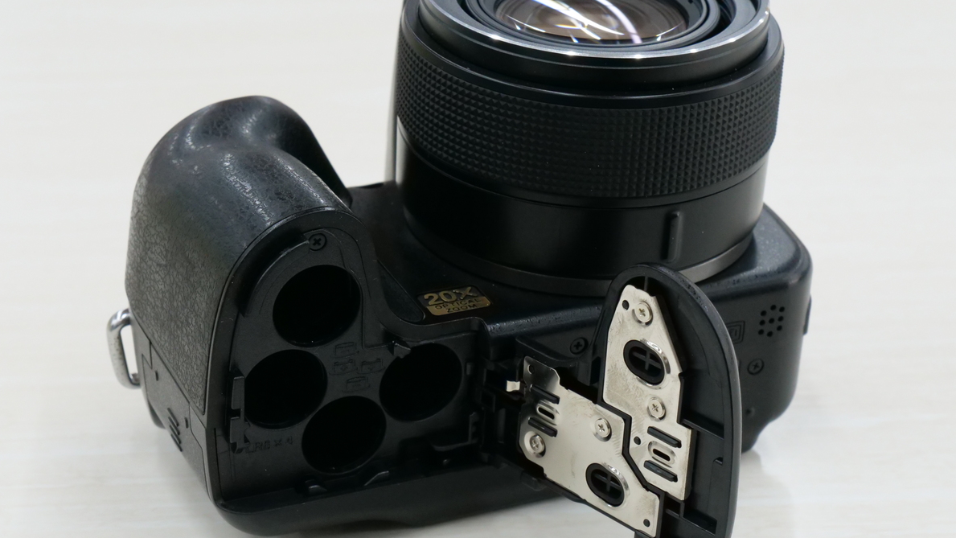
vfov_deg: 12.2
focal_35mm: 99
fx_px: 2510
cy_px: 261
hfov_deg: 21.6
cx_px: 477
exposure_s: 1/100
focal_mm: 45
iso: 2500
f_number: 11
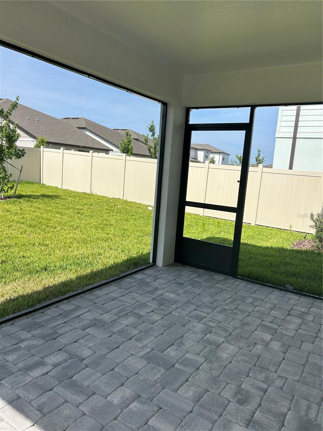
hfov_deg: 53.1
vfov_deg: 67.3
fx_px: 323
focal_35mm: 26
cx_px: 162
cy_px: 216
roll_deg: -4.5
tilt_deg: -8.1
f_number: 1.5
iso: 50
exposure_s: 1/2404
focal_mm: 5.7
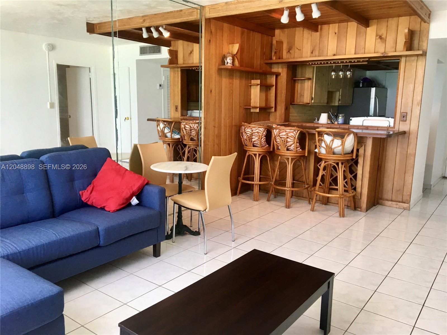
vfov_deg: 48.2
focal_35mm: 29
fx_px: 374
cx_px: 224
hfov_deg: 61.7
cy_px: 168
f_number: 2.2
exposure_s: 1/30
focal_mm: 4.15
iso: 32
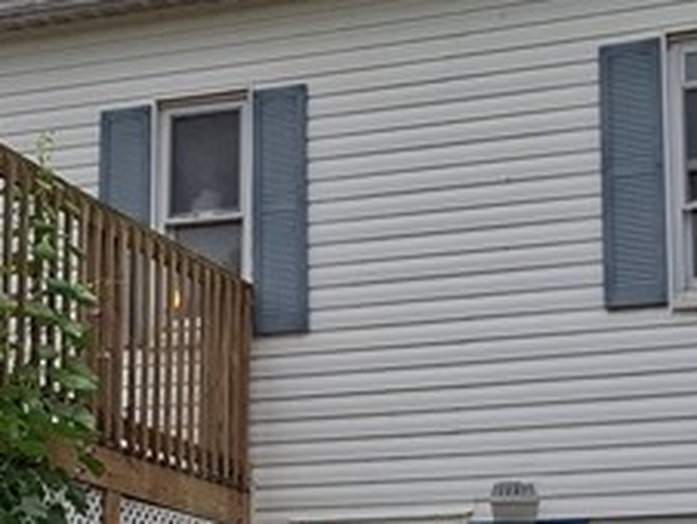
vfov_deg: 14.2
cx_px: 237
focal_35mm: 104
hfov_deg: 18.8
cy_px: 361
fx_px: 2096
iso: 50
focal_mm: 5.54
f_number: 1.8
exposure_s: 1/848
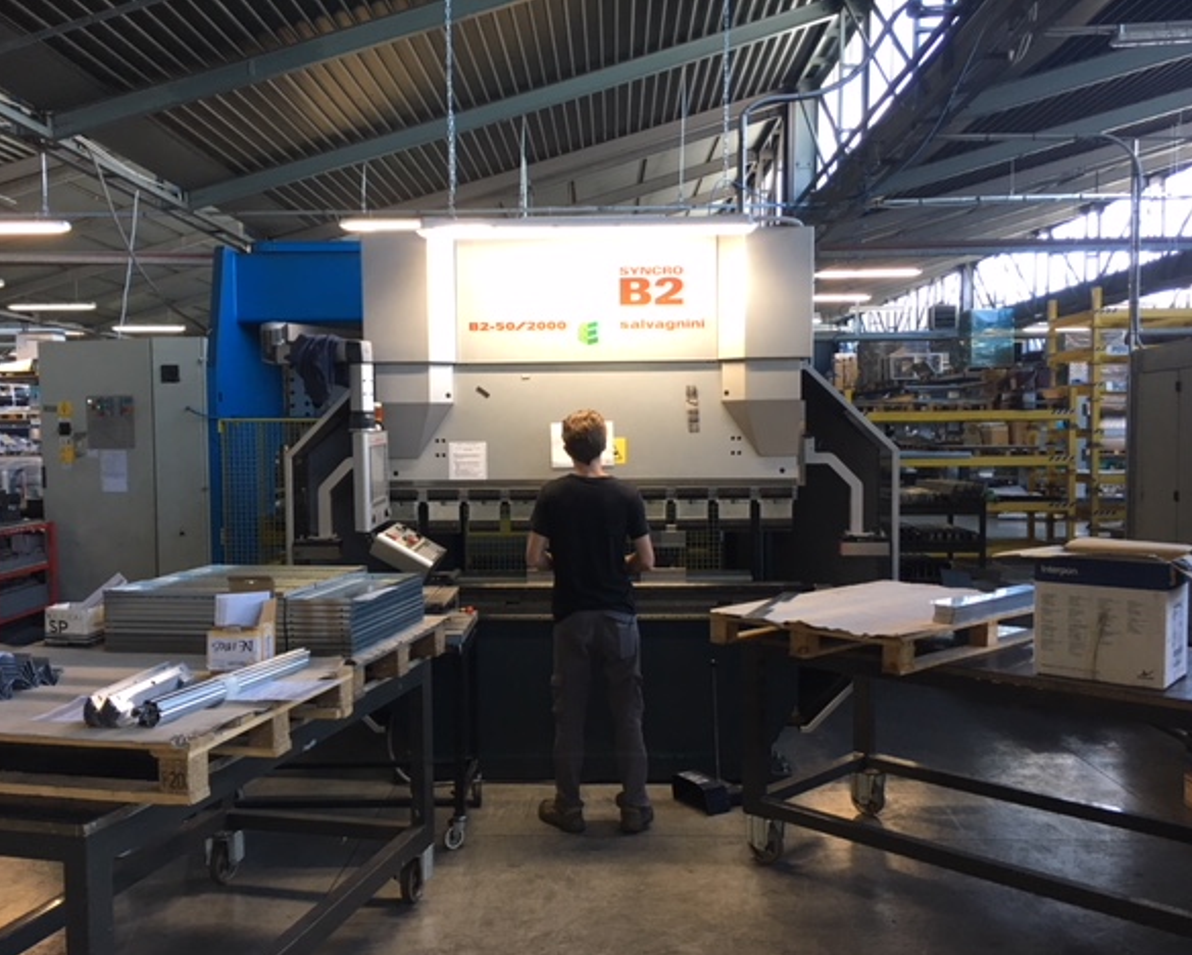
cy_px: 488
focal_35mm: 31
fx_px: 1094
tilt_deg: -3.1
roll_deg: +0.9
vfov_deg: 47.2
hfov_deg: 57.1
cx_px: 572
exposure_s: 1/33
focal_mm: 4.15
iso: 50
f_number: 2.2
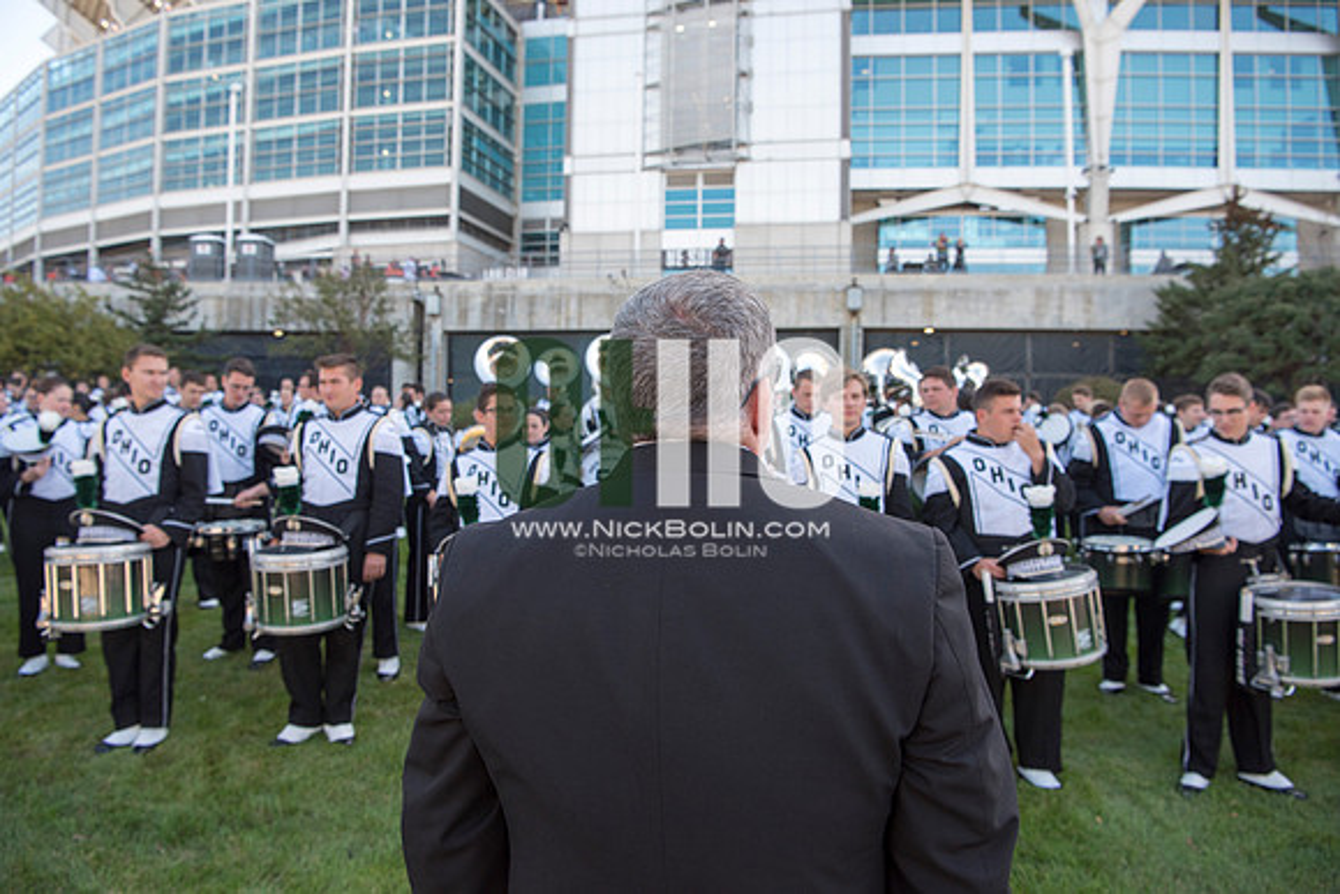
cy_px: 447
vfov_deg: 53.2
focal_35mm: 24
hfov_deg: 73.7
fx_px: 894
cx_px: 670
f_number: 5
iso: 400
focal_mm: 24
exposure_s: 1/640
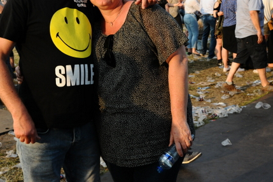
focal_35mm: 57
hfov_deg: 35.0
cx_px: 118
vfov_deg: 23.4
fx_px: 432
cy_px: 35
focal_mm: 34
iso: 1250
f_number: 8
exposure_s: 1/800
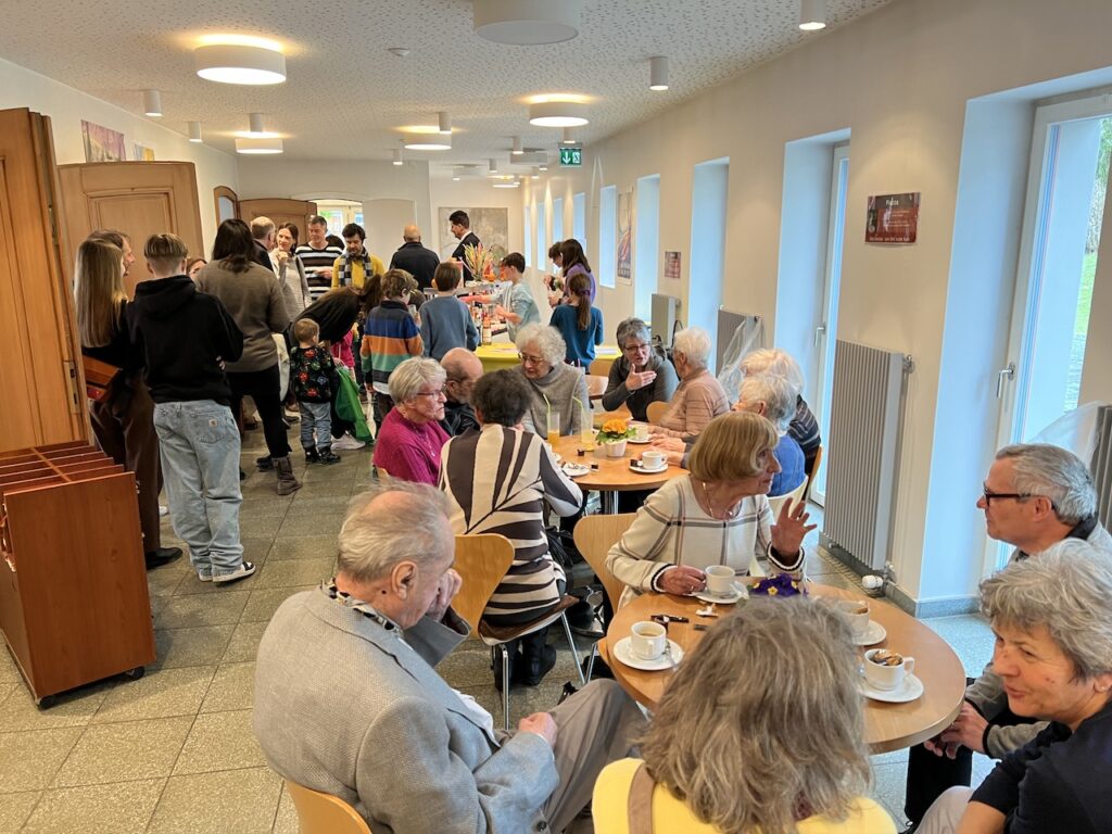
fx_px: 835
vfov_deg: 53.1
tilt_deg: -12.3
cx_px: 556
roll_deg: +0.1
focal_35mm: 26
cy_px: 417
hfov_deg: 67.3
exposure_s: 1/50
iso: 125
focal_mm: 5.7
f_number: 1.5
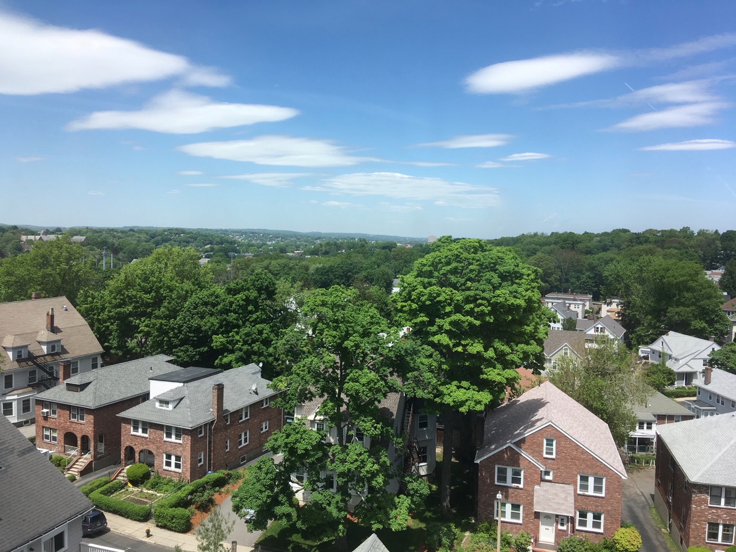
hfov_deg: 61.7
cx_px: 368
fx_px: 617
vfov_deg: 48.2
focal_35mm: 29
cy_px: 276
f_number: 2.2
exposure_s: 1/1026
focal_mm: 4.15
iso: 25
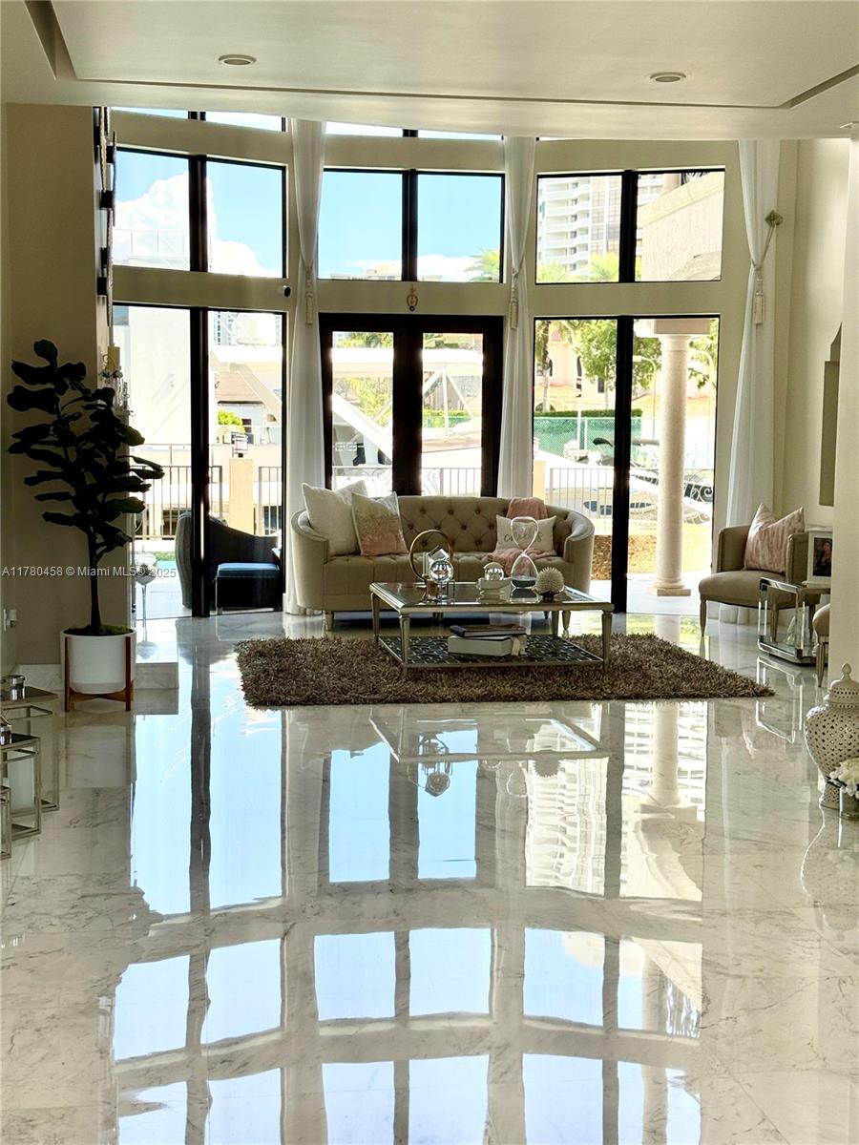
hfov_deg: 30.3
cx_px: 430
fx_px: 1588
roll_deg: +0.0
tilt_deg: -3.6
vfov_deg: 39.7
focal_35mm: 48
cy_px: 572
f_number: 1.78
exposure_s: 1/928
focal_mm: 6.76
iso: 80
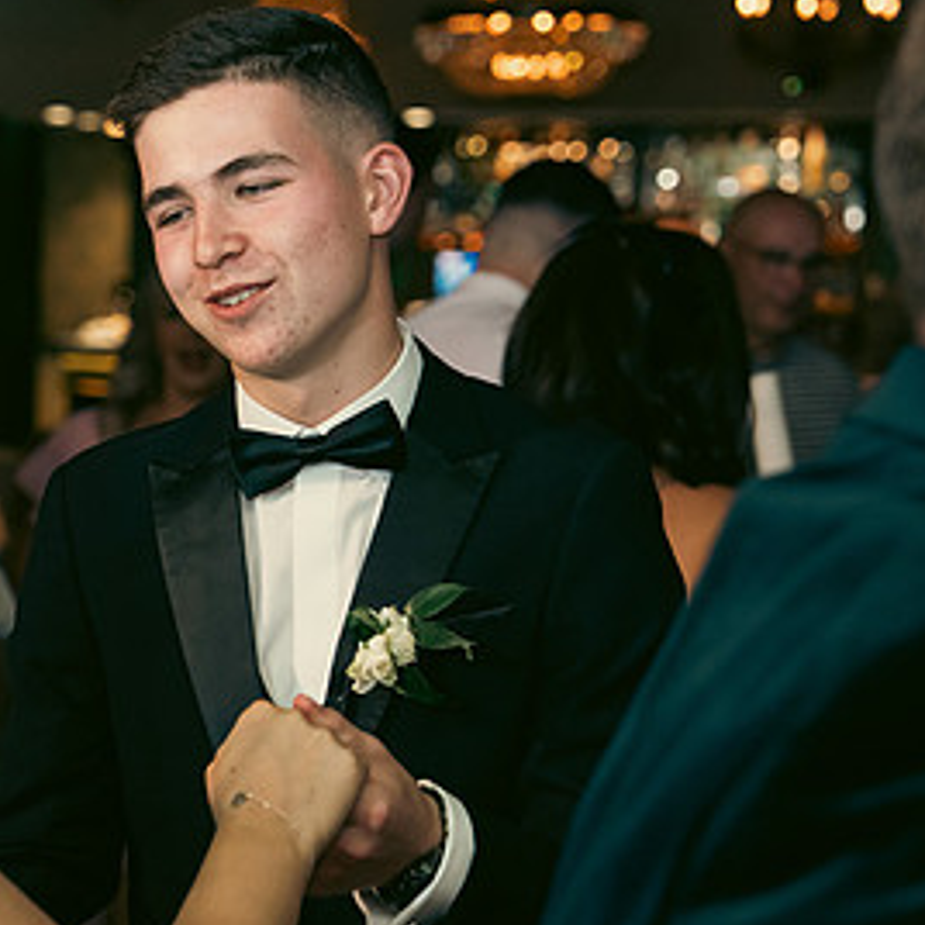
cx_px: 31
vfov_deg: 16.6
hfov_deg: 16.3
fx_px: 3174
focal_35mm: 105
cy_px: 561
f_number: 3.5
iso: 2500
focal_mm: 57
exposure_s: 1/160
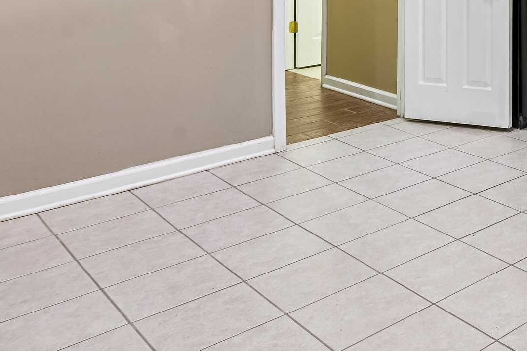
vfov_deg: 26.5
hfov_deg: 33.1
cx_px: 673
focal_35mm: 45
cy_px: -73
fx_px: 659
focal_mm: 16
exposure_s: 1/10
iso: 400
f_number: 8
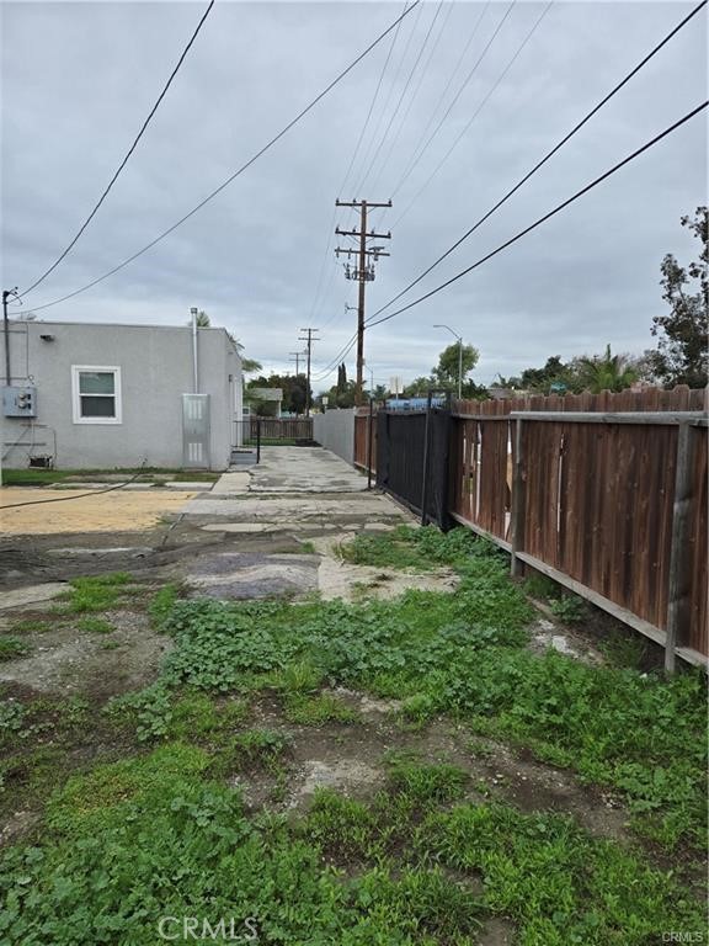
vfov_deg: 73.9
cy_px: 473
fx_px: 628
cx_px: 354
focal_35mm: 23
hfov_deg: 58.9
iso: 64
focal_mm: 5.4
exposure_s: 1/2921
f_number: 1.8
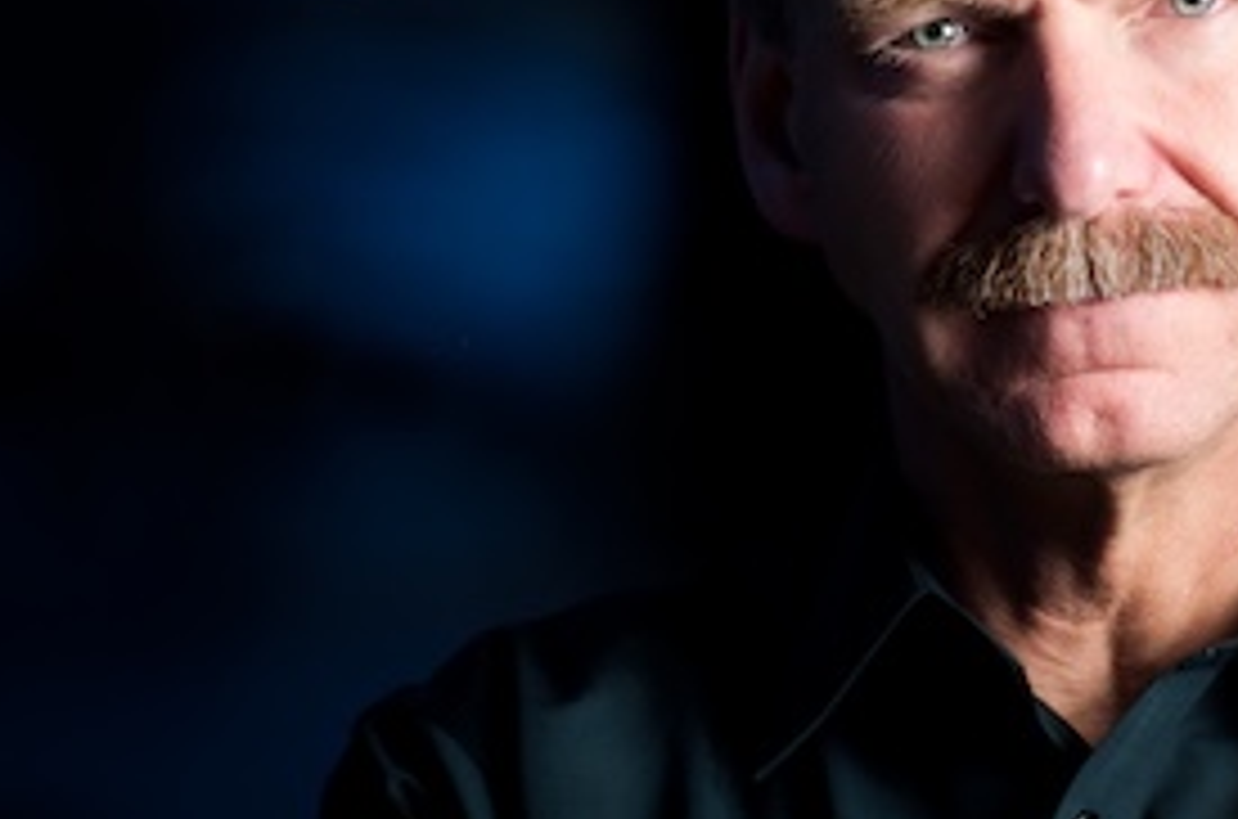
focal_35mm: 366
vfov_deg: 3.7
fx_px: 12550
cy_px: 232
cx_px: 900
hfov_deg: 5.6
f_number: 3.5
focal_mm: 155
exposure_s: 1/50
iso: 400
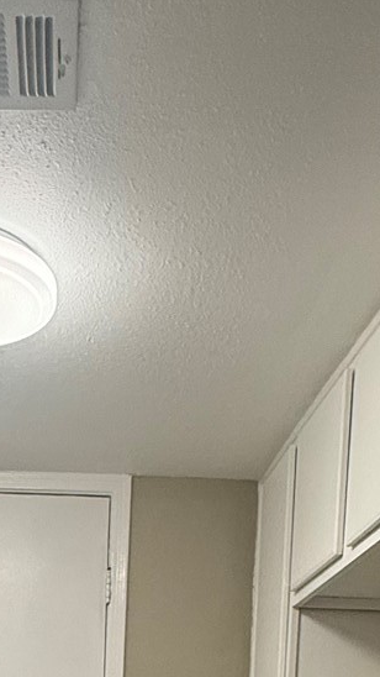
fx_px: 1022
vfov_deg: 29.4
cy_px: 885
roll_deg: -1.9
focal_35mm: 57
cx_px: 27
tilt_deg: -3.0
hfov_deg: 20.6
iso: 200
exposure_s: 1/120
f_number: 2.2
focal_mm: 2.22
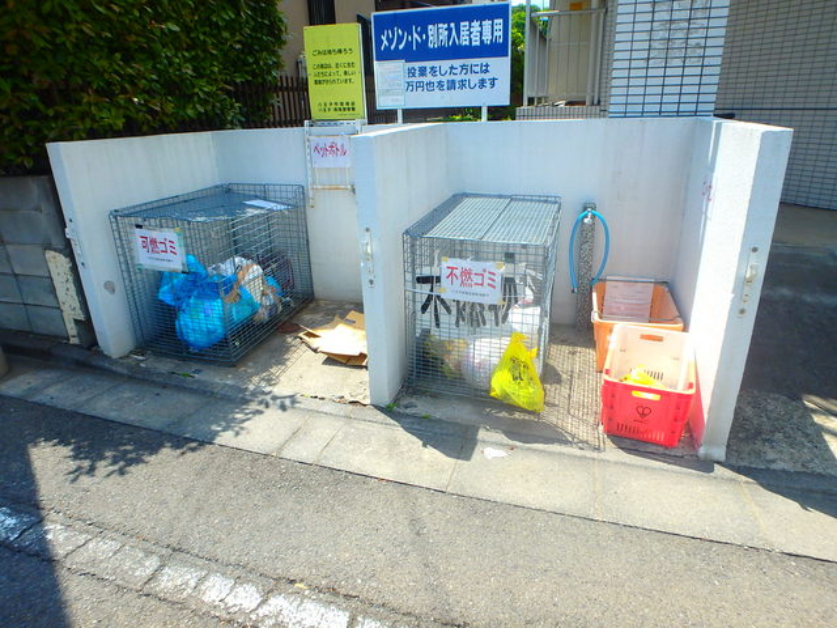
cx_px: 418
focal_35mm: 21
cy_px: 314
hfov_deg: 79.0
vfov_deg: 63.4
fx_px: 508
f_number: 3.5
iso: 125
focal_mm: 3.7
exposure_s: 1/640
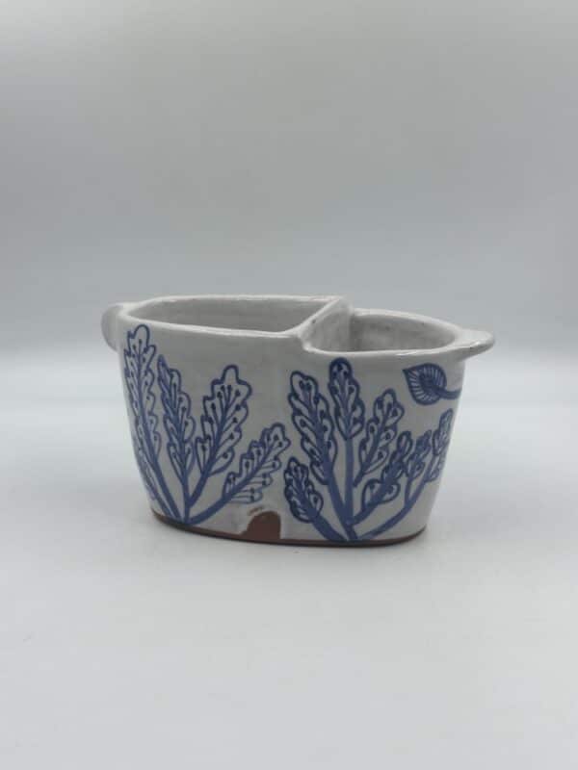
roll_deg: +0.0
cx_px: 289
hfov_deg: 30.3
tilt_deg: -16.3
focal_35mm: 48
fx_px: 1069
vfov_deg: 39.7
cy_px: 385
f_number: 1.78
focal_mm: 6.86
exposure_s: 1/484
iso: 64
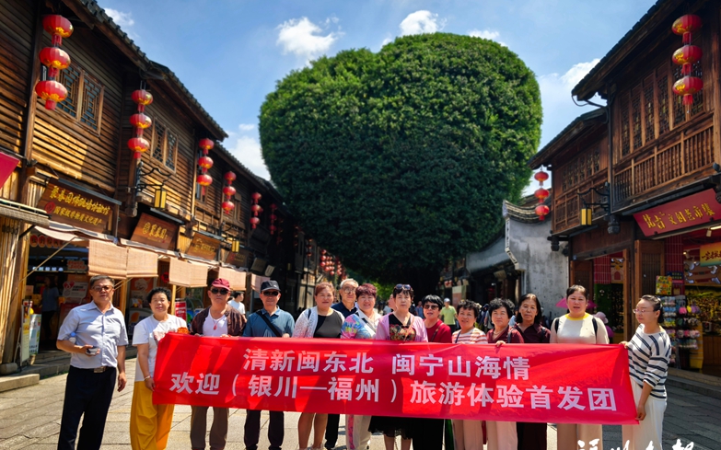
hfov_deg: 70.4
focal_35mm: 26
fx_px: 511
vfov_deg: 47.5
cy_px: 247
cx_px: 363
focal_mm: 6.98
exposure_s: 1/3311
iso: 50
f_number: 2
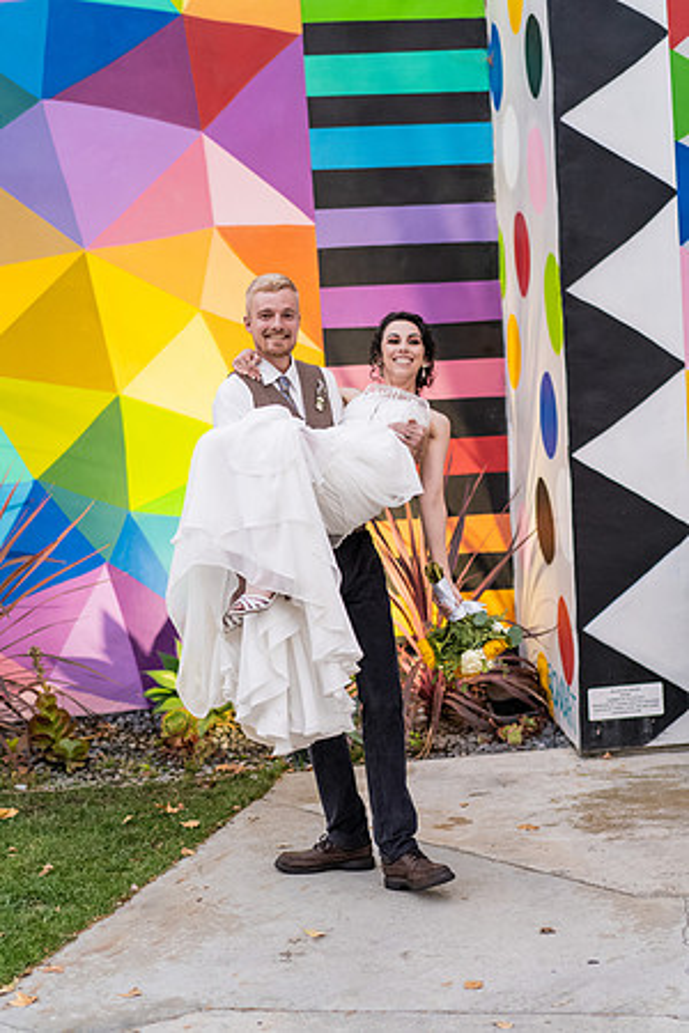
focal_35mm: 55
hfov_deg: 24.6
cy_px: 516
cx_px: 344
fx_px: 1579
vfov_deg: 36.2
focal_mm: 55
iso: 500
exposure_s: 1/160
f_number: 2.2
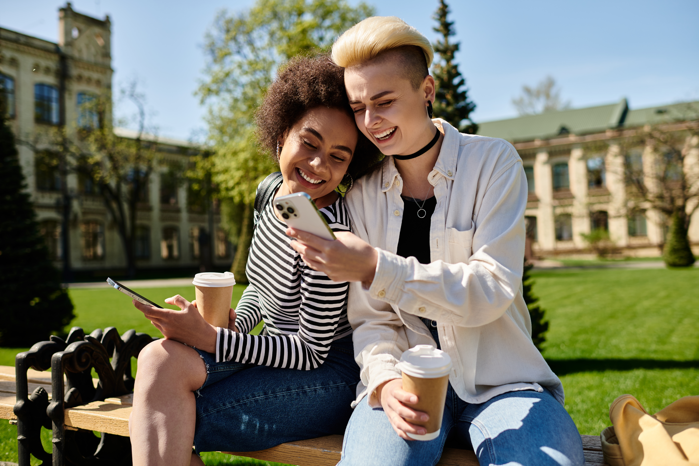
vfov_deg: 37.9
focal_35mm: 35
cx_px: 350
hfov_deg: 54.4
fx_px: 680
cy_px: 233
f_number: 2.8
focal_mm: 35
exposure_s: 1/1250
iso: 100
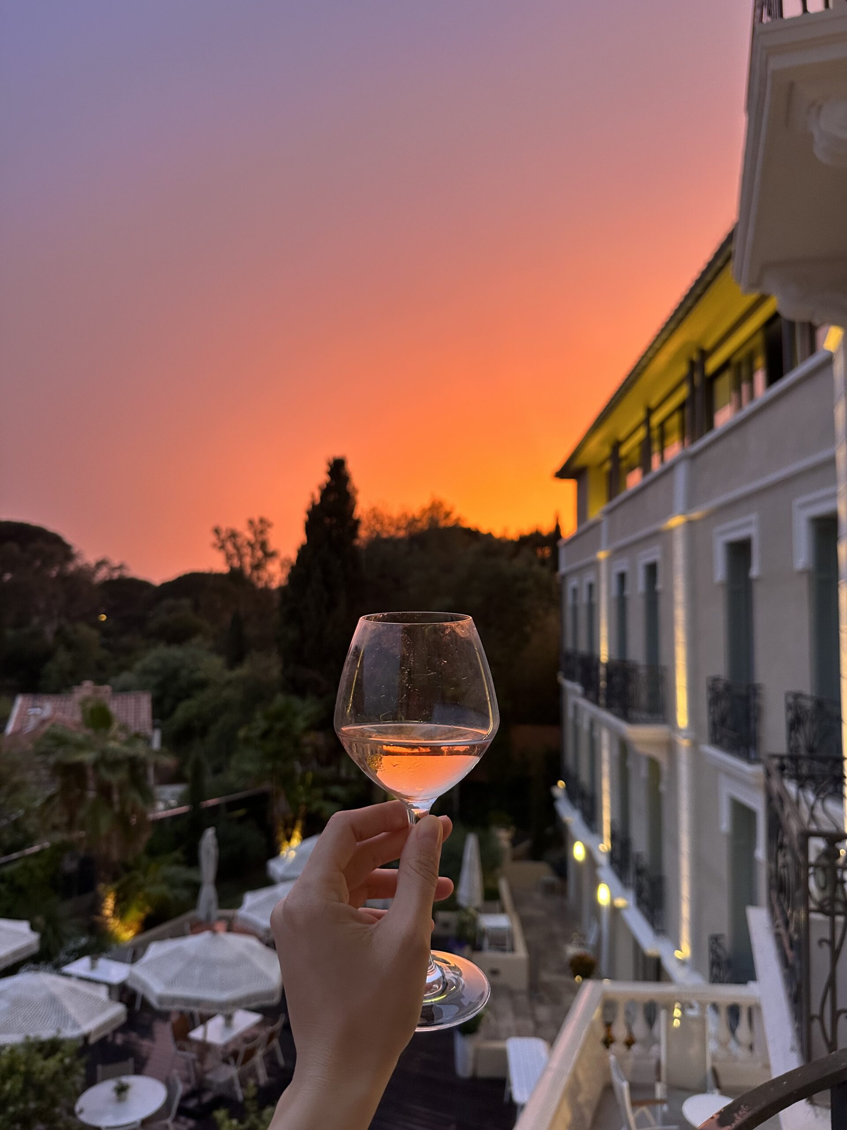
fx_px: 783
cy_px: 565
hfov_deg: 56.8
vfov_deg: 71.6
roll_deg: -0.3
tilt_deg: +3.9
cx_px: 424
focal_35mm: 24
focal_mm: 6.86
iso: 200
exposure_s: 1/100
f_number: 1.78
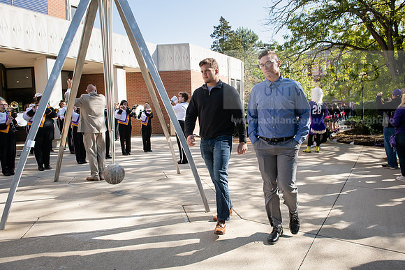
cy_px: 135
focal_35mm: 27
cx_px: 202
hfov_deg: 67.4
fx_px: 304
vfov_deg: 48.0
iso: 400
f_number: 6.3
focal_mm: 27
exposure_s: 1/500
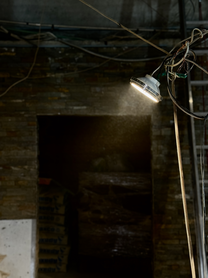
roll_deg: +0.4
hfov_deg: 30.3
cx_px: 104
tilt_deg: +1.7
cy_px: 139
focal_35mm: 48
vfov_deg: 39.7
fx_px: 385
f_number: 1.78
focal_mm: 6.86
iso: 400
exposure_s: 1/40
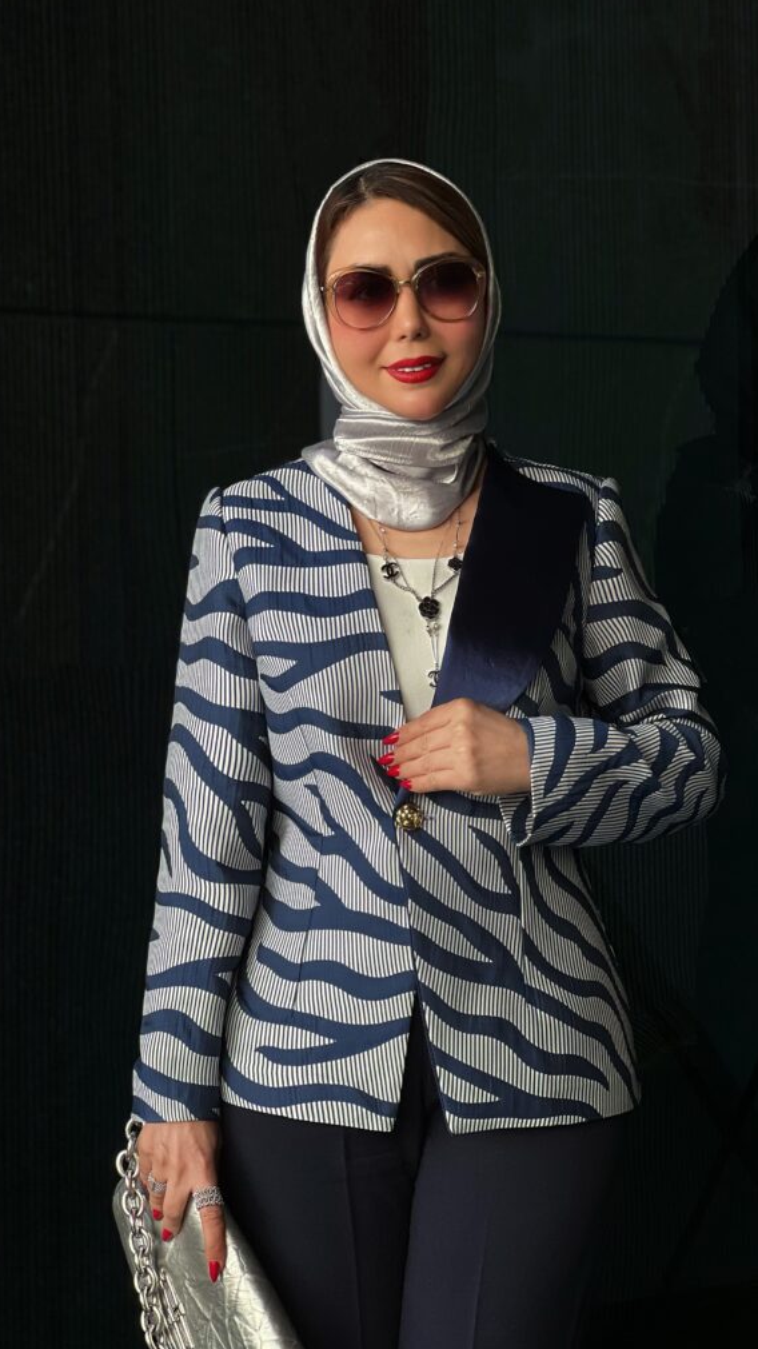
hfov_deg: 14.2
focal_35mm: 85
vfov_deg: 25.0
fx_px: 3040
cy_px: 668
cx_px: 431
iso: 40
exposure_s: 1/121
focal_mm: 9
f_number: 2.8
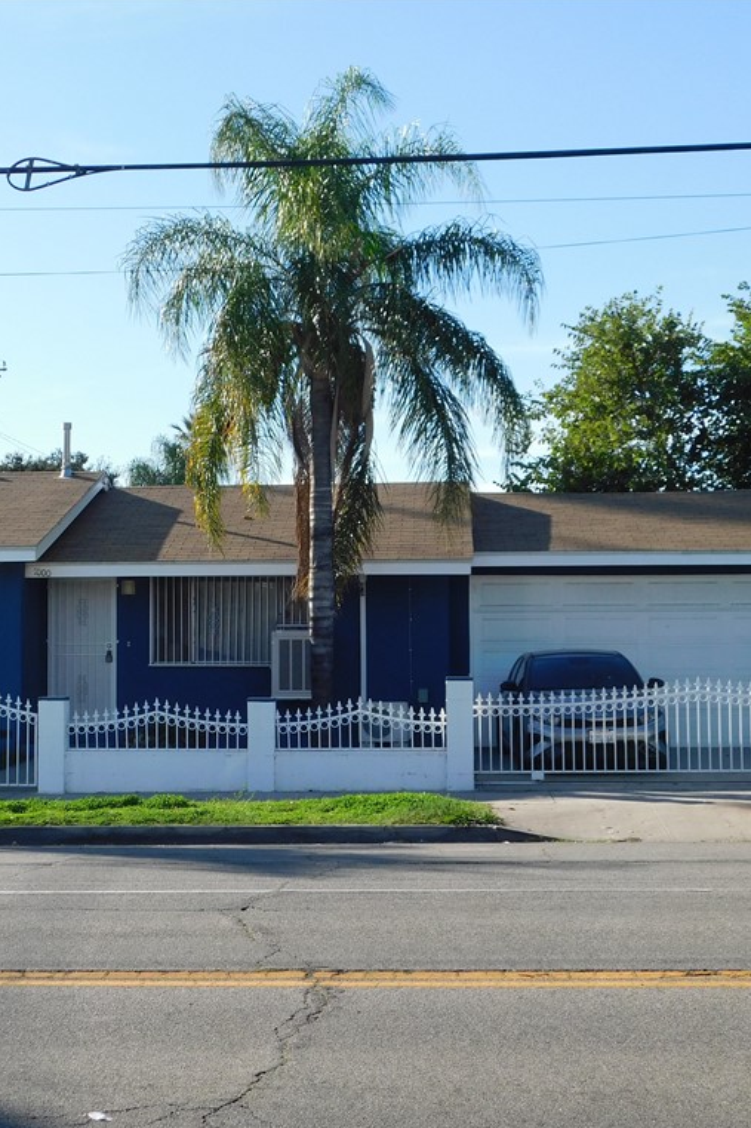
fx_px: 1753
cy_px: 565
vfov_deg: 35.6
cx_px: 231
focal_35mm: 56
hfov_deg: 24.0
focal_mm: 7.1
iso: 125
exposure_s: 1/640
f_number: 3.6
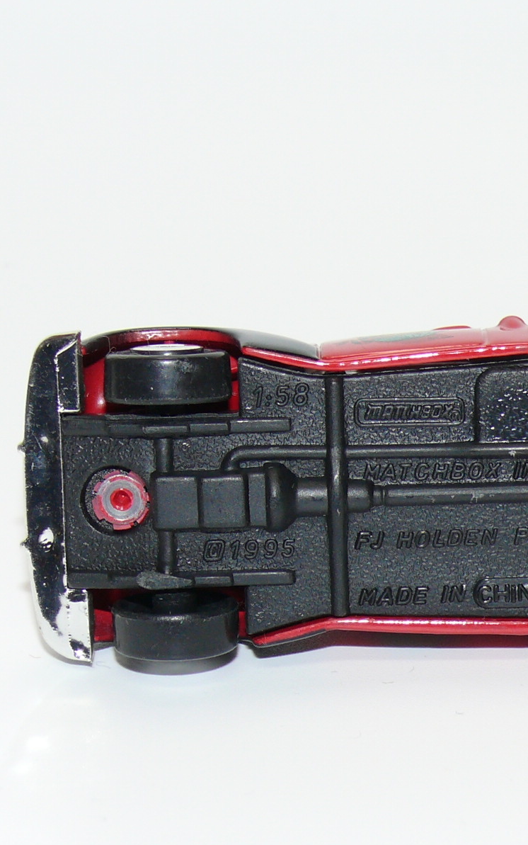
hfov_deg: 9.0
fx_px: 3337
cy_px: 423
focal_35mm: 145
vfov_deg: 14.4
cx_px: 494
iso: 100
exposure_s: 1/30
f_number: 4
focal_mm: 13.4
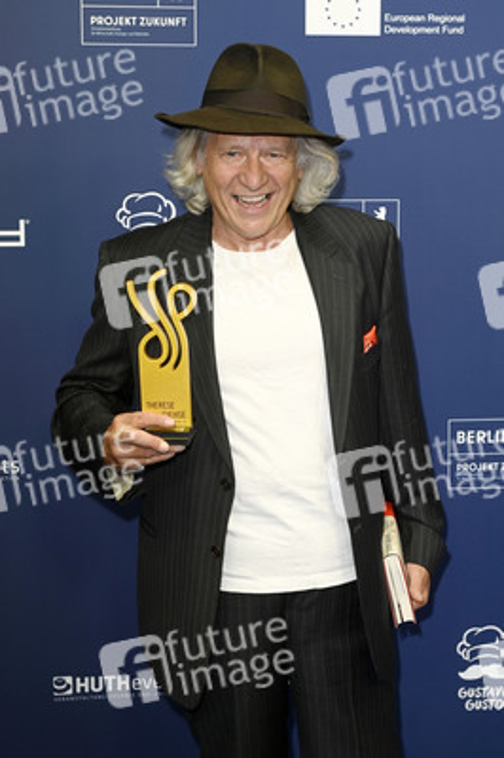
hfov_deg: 20.6
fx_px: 1388
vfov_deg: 30.5
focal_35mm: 66
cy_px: 379
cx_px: 252
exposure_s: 1/200
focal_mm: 66
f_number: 5.6
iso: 1000
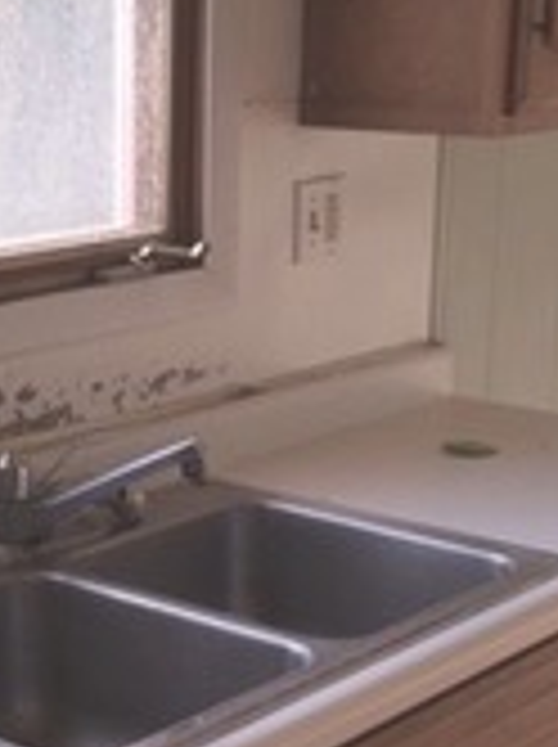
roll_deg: -0.5
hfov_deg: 17.4
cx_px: 112
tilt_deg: -16.4
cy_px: 522
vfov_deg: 23.2
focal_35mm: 84
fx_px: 1810
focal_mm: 4.15
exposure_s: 1/161
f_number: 2.2
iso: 32
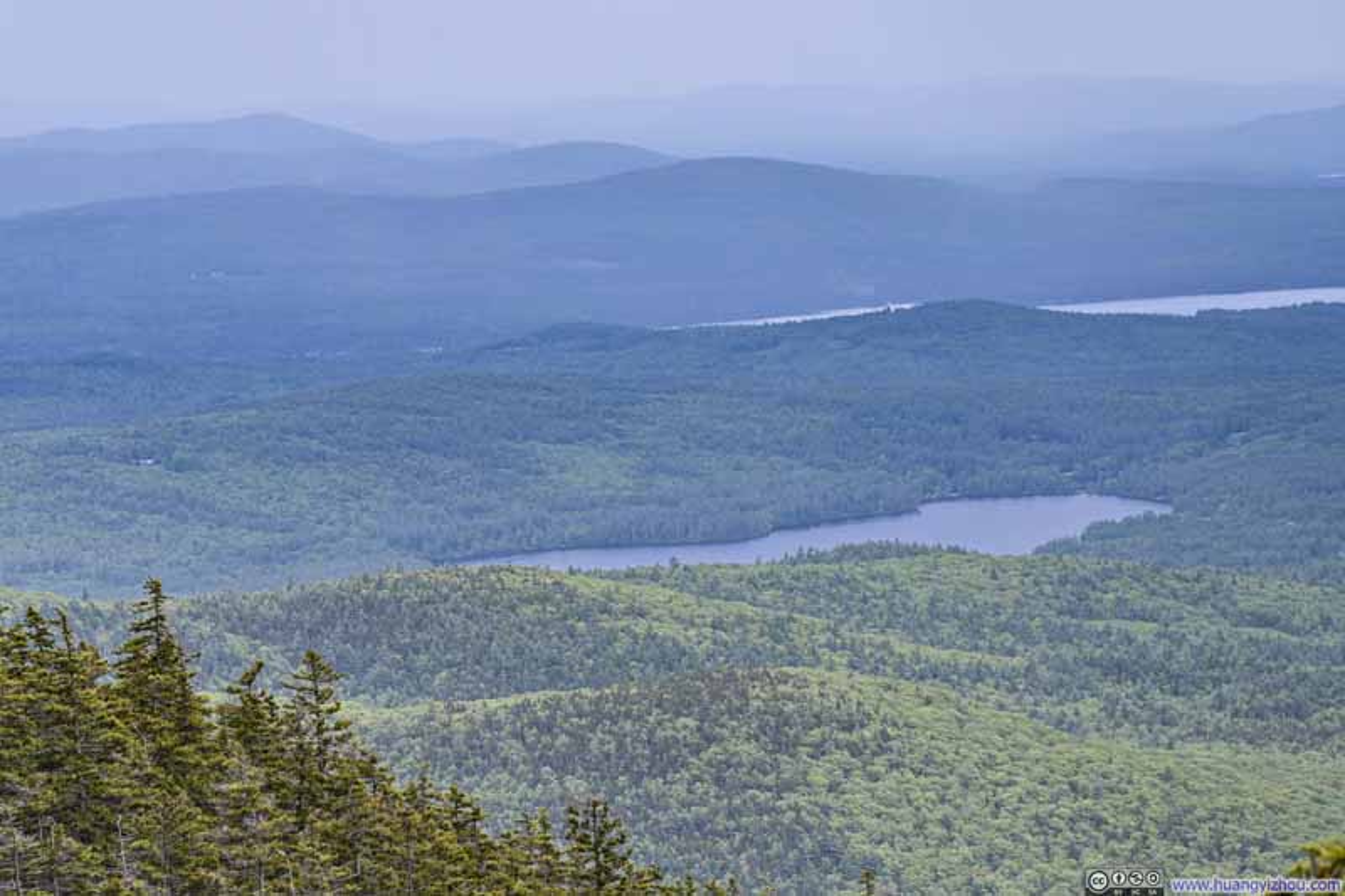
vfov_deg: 11.4
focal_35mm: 120
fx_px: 4482
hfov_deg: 17.1
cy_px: 448
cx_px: 672
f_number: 5
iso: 64
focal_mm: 120
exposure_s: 1/320
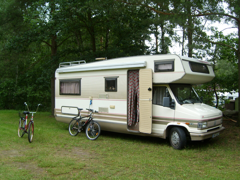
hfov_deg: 52.6
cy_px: 90
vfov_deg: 40.7
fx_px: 243
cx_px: 120
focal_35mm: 35
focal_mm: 5.8
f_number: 2.8
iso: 50
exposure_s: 1/135
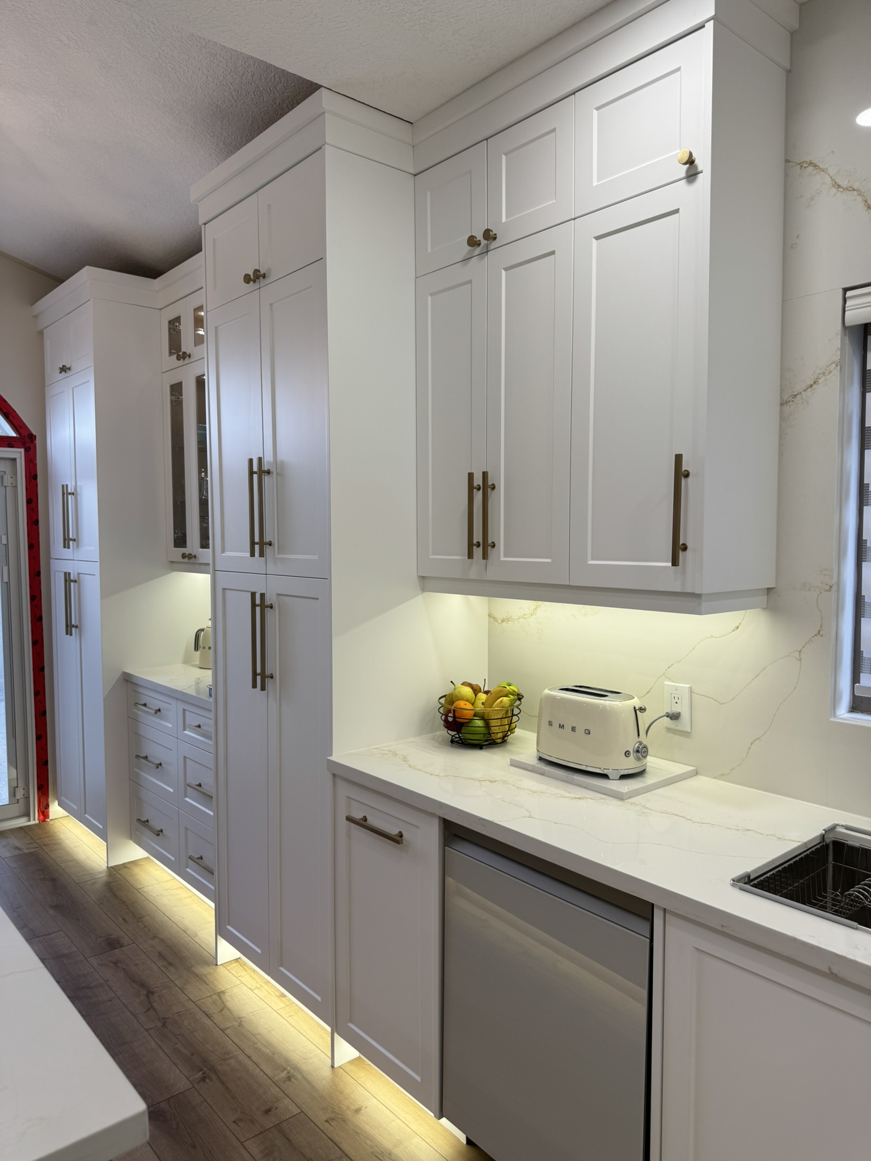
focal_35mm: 24
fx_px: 805
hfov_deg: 56.8
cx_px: 436
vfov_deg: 71.6
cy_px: 580
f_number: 1.78
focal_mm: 6.76
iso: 64
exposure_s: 1/120
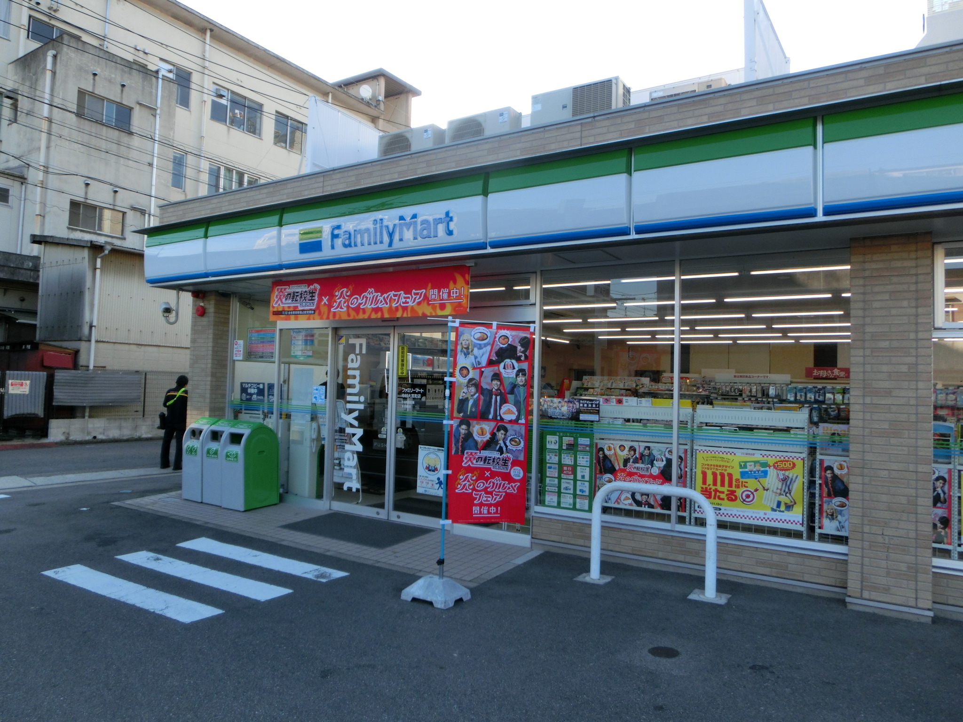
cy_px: 361
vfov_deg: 56.8
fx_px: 668
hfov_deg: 71.6
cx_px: 482
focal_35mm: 24
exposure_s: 1/320
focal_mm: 4.24
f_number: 3
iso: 80
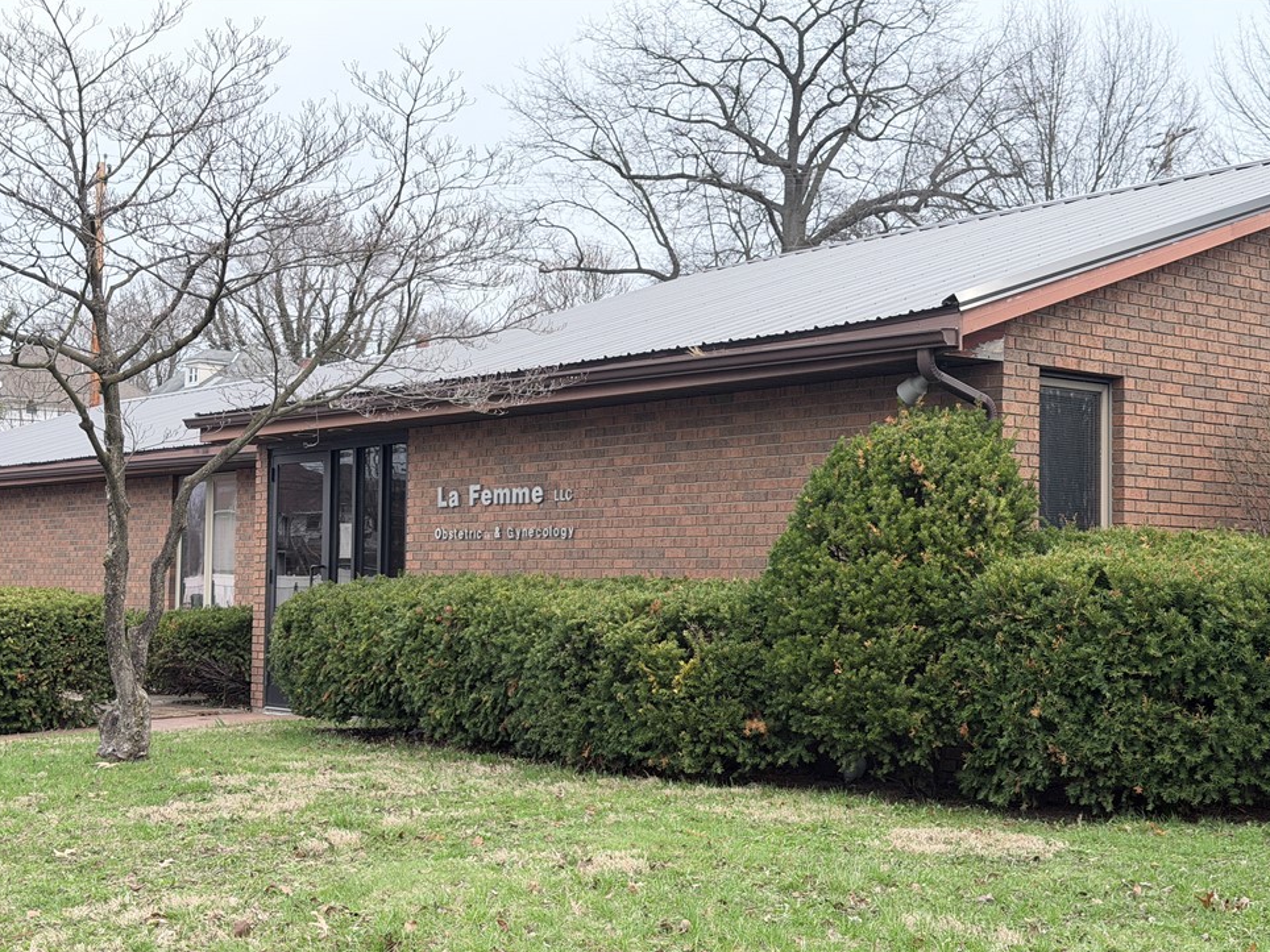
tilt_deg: +2.7
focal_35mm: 51
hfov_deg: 37.5
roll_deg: -0.1
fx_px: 1871
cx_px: 623
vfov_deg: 28.6
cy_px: 499
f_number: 1.78
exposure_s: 1/1456
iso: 80
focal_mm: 6.76
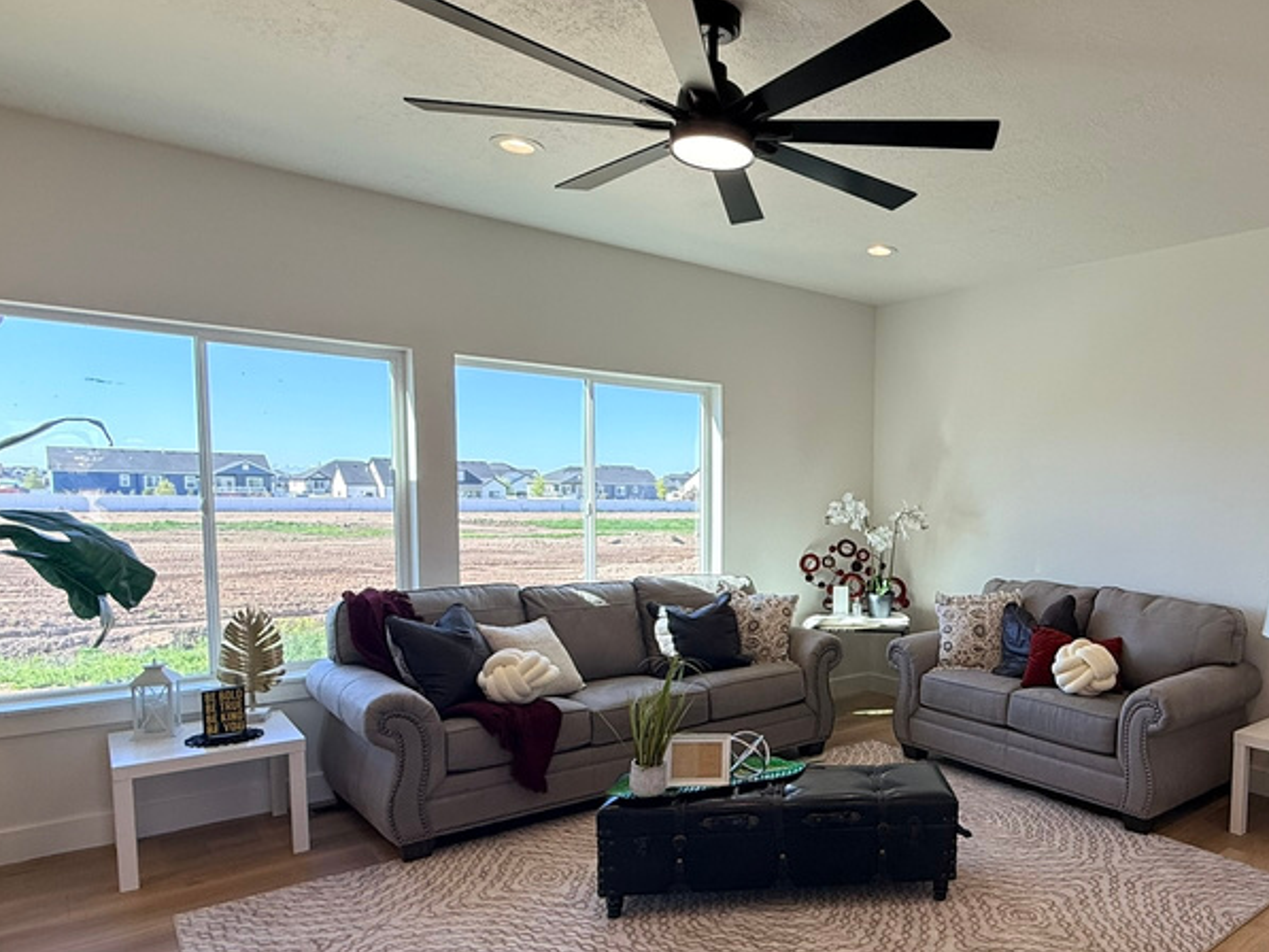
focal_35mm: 24
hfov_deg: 67.9
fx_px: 880
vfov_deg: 56.4
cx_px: 918
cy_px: 567
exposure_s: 1/197
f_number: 2.2
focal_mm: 2.22
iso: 64
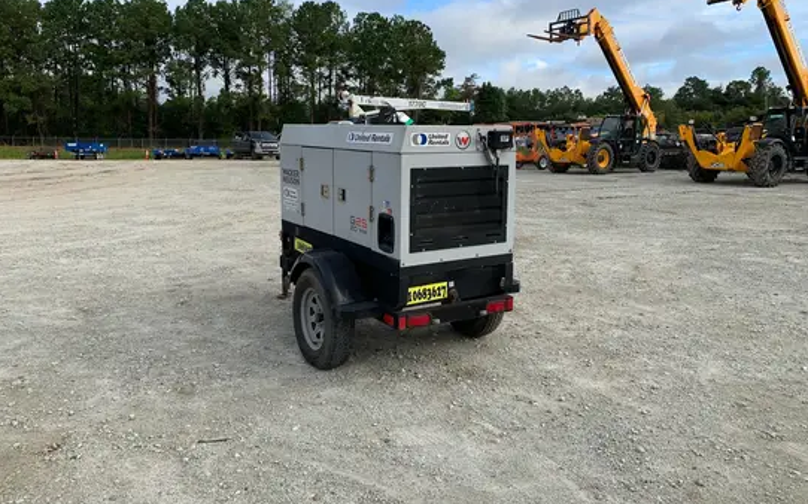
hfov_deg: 66.5
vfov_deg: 44.3
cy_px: 204
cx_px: 407
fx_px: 616
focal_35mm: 28
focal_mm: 4.25
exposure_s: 1/1332
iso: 25
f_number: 1.8
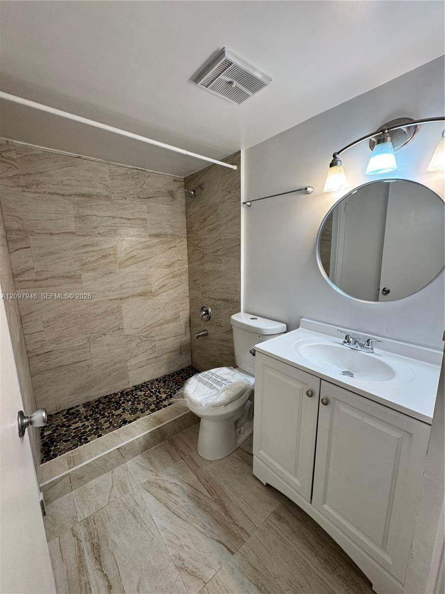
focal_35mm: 14
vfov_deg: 102.1
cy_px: 297
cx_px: 222
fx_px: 240
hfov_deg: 85.7
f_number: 2.2
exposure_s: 1/120
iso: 160
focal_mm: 2.22
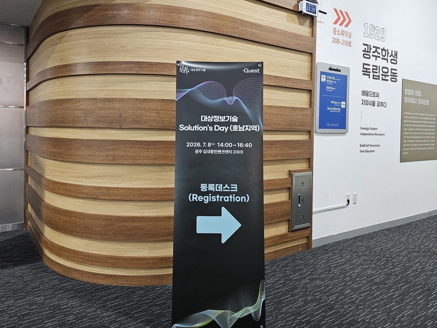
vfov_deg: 58.9
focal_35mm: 23
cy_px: 164
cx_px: 218
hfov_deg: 73.9
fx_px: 290
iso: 640
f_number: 1.7
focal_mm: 6.3
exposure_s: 1/120
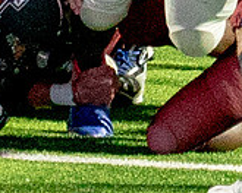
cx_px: 64
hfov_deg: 2.3
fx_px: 5952
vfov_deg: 1.9
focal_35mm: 831
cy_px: -292
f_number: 2.8
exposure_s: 1/1500
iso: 6400
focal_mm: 68
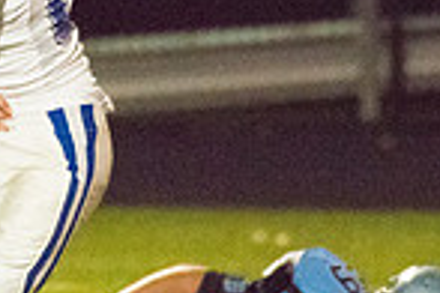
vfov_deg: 1.0
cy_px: 91
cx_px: -305
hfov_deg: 1.5
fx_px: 16902
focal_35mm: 1383
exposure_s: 1/800
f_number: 5.6
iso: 10000
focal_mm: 350
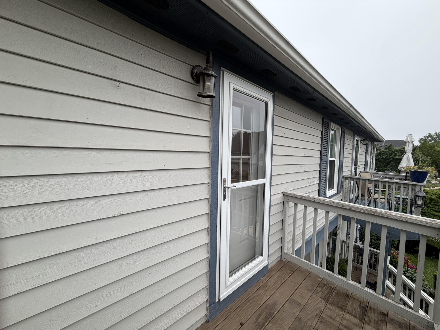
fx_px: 178
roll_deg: -1.4
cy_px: 165
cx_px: 220
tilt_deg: -3.1
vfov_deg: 85.7
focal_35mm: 14
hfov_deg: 102.1
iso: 25
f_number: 2.2
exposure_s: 1/120
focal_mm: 2.22
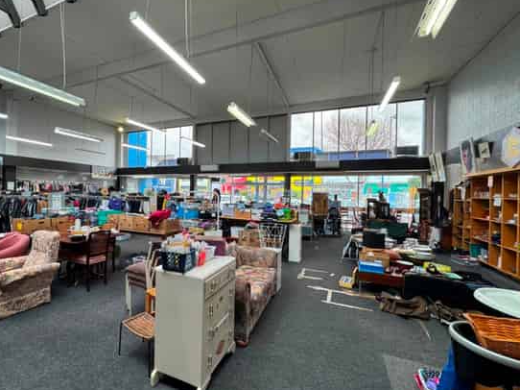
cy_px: 195
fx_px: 255
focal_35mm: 17
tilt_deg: +1.1
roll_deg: -1.2
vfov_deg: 74.7
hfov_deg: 90.1
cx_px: 214
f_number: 2.2
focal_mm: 2.22
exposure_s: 1/100
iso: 50
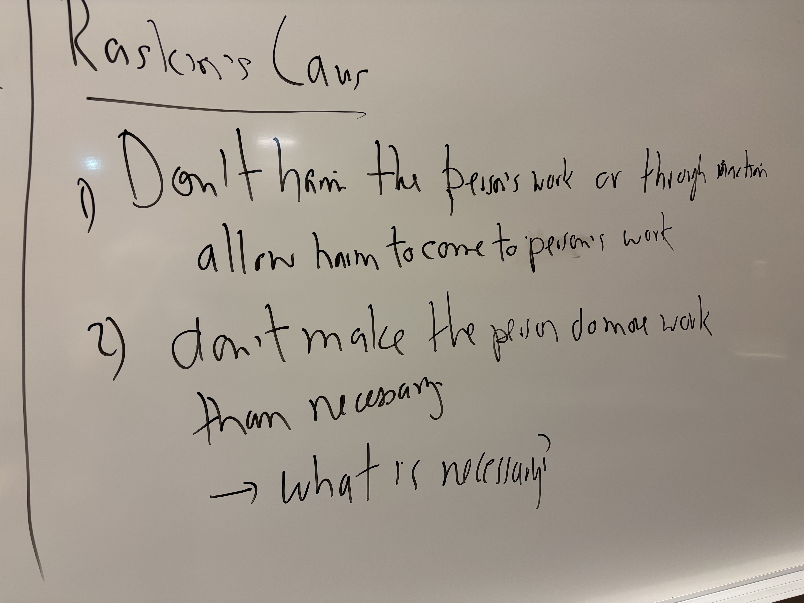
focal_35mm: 26
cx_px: 402
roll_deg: +0.6
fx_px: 604
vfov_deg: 53.1
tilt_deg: -5.7
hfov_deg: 67.3
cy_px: 302
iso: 125
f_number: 1.6
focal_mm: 5.96
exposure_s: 1/60
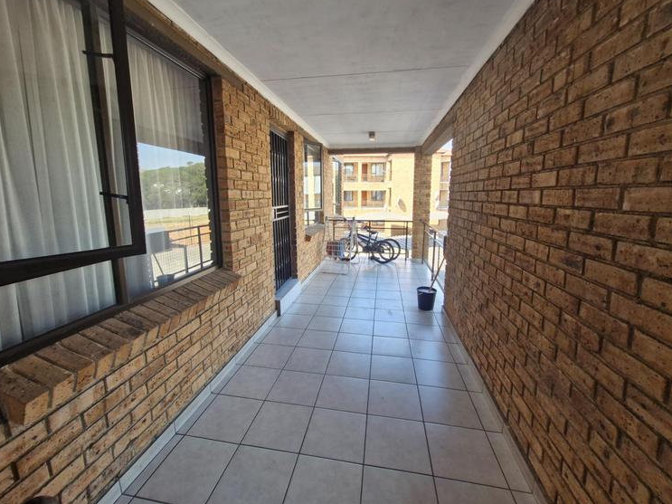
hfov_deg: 102.0
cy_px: 234
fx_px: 272
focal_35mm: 14
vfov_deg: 85.5
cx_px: 323
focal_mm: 1.74
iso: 50
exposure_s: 1/100
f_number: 2.2
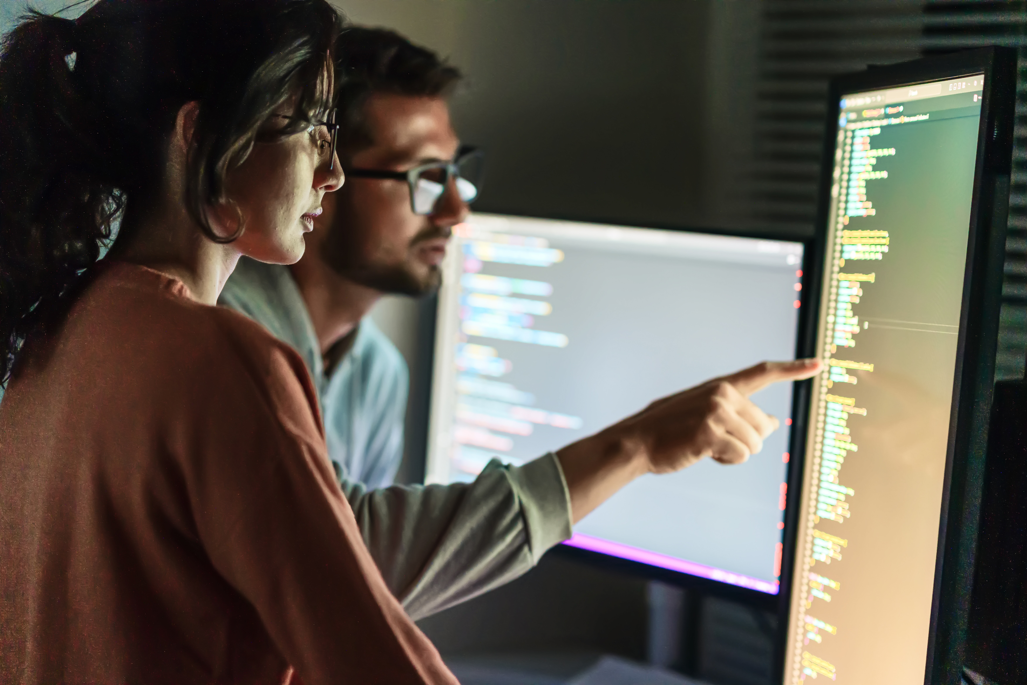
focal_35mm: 85
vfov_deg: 16.1
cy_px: 342
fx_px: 2425
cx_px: 514
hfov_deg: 23.9
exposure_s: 1/100
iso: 3200
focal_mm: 85
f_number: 1.8
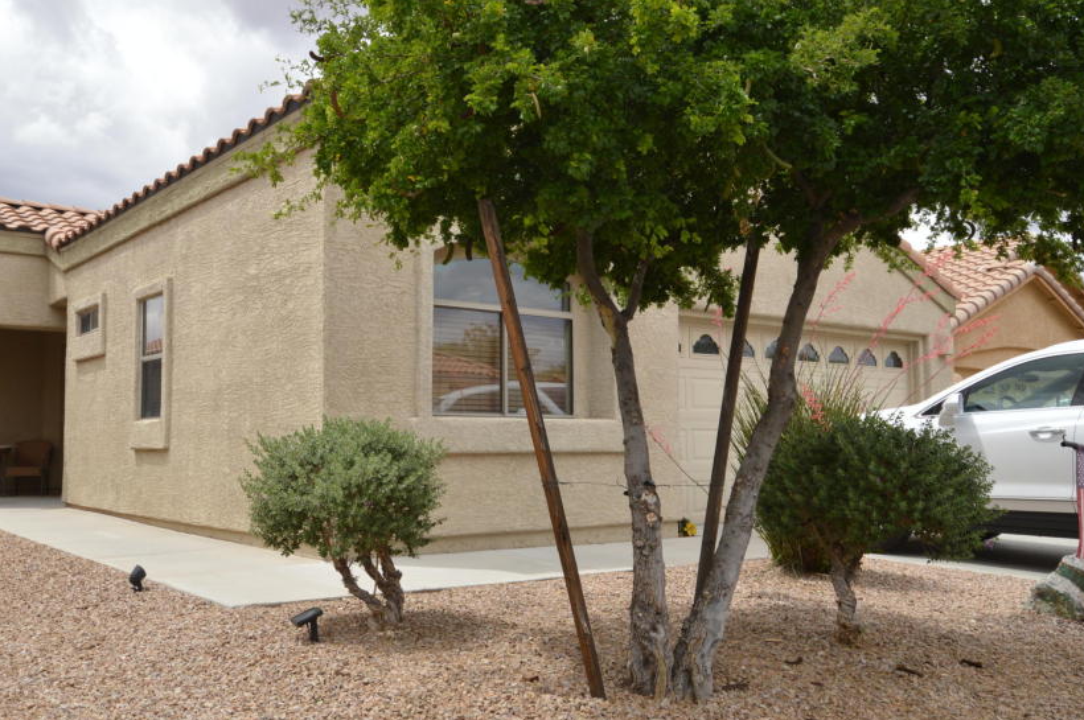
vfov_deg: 41.4
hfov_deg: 59.0
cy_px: 358
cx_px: 466
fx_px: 954
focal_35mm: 32
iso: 100
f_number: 9
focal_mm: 15
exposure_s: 1/200
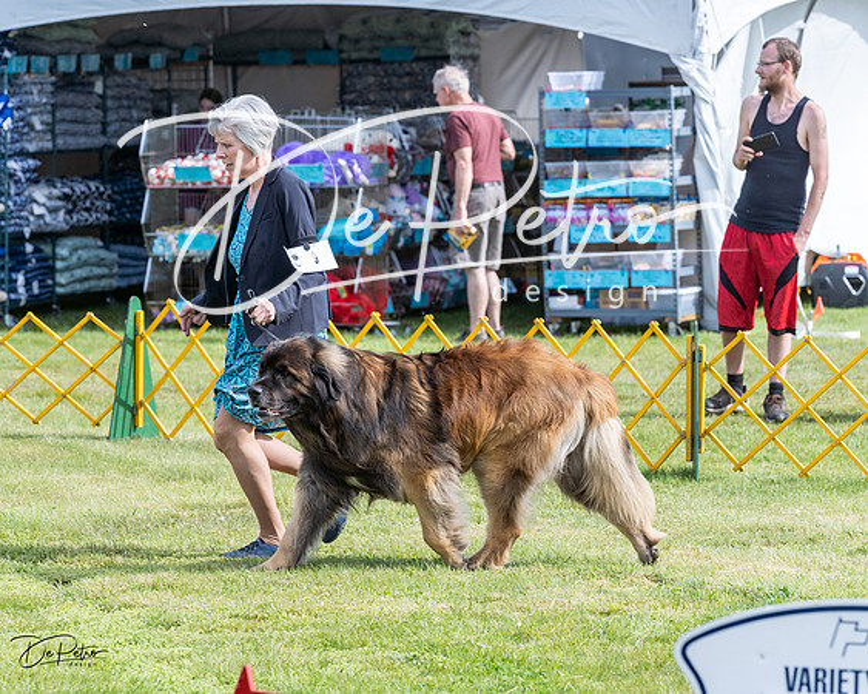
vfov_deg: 8.8
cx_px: 367
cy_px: 302
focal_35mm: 175
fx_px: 4506
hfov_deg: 11.0
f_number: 5.6
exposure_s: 1/1250
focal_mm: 138
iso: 500
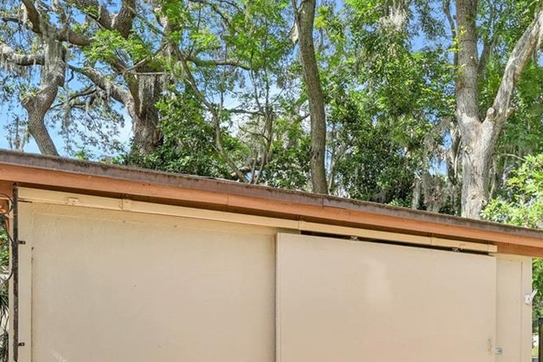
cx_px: 447
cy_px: 342
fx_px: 573
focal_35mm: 38
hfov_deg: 47.5
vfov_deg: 32.8
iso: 400
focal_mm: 16
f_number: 9
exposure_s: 1/100
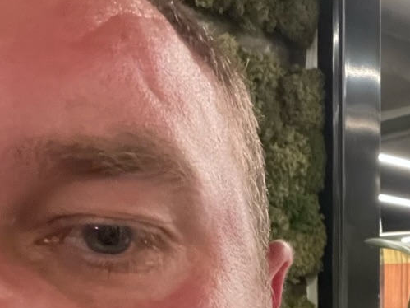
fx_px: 912
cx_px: 375
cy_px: 391
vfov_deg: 18.0
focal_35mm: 77
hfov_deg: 24.6
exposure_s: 1/17
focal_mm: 2.71
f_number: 2.2
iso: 1250
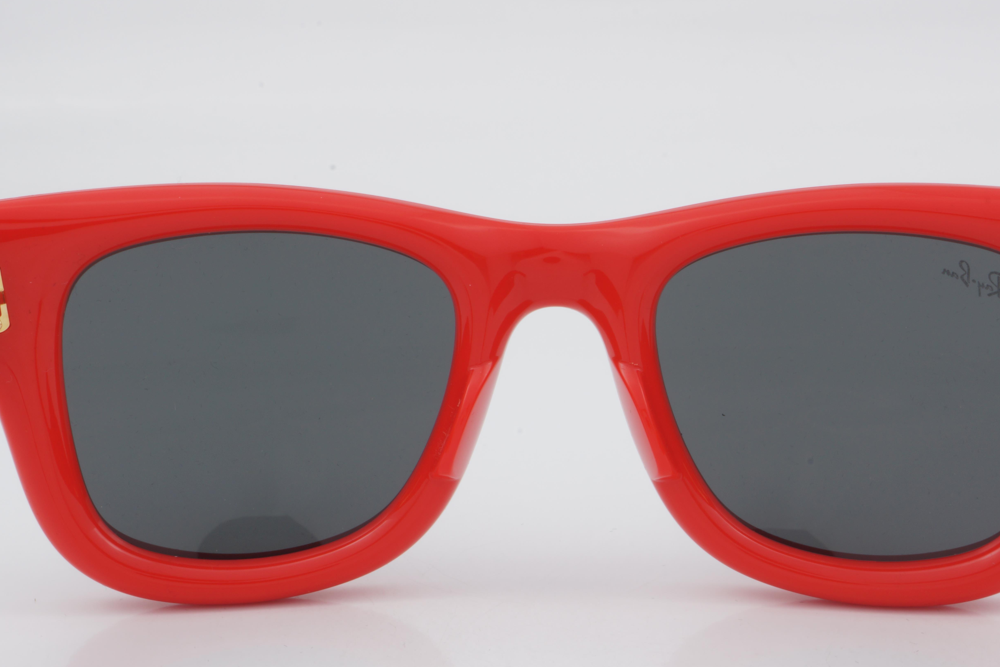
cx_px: 559
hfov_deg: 20.1
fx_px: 2823
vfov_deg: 13.5
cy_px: 398
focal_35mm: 102
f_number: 32
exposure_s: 1/3
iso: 100
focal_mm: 55
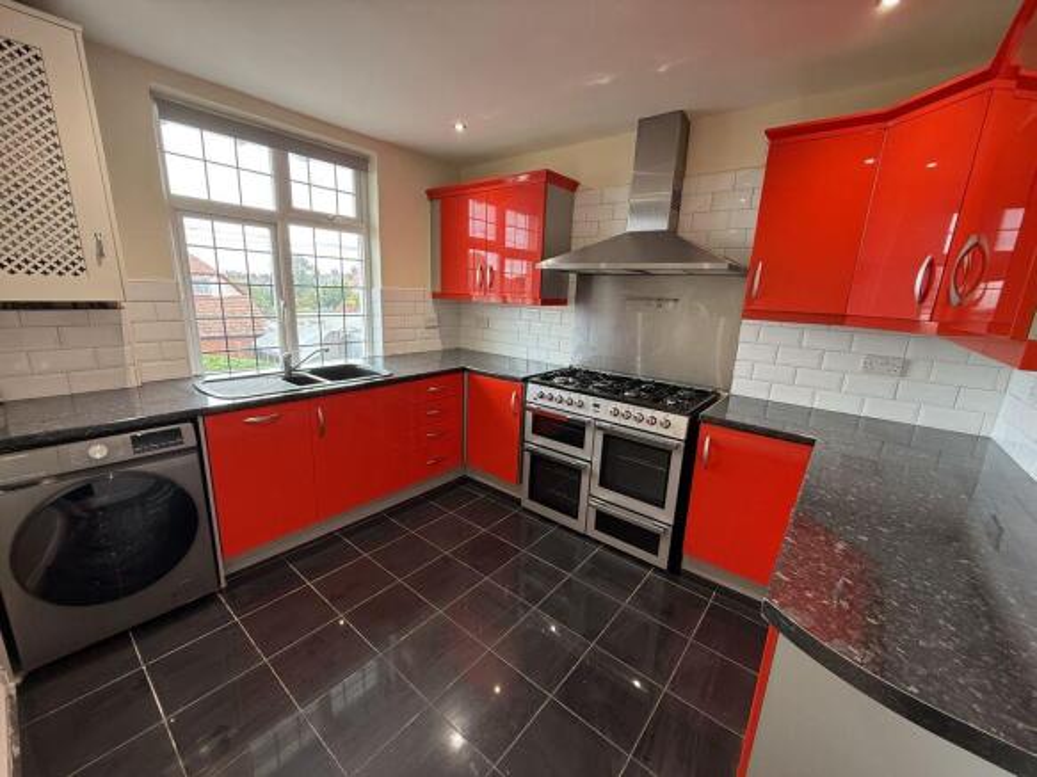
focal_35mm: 14
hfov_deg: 102.1
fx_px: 419
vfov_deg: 85.7
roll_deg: -2.3
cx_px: 518
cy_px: 388
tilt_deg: -13.8
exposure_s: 1/100
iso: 200
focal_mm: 2.22
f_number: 2.2
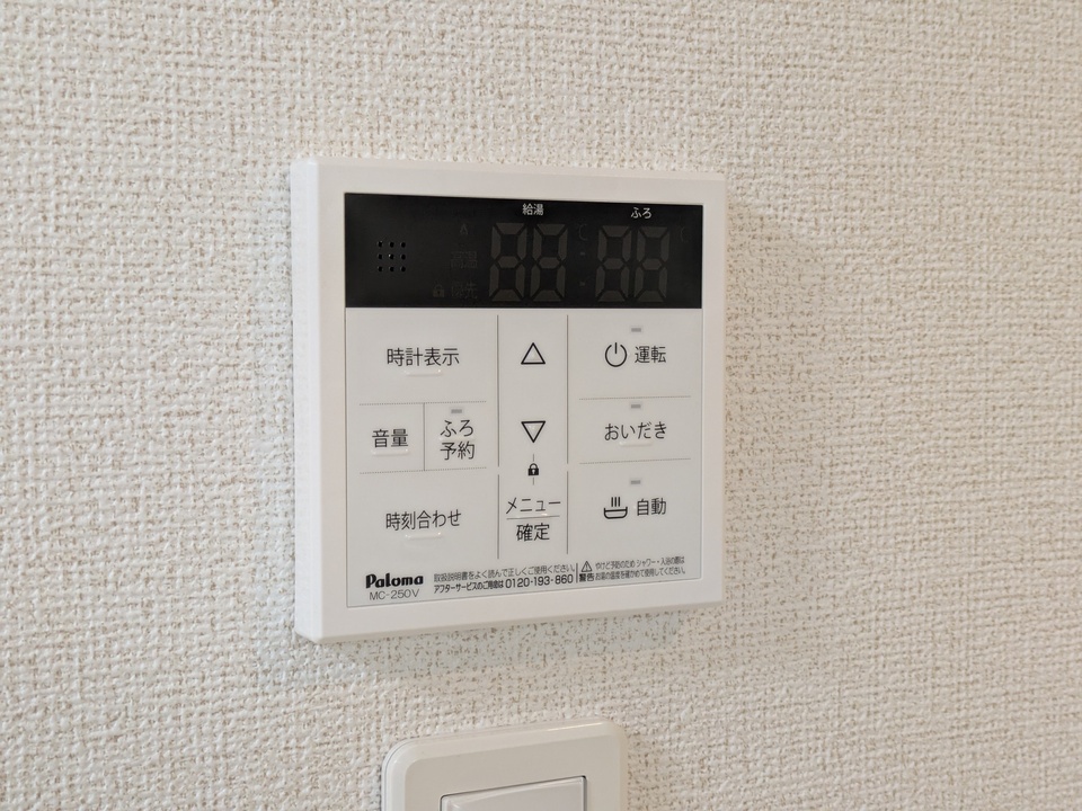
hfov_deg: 37.5
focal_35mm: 51
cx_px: 541
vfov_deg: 28.6
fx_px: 1594
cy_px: 406
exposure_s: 1/50
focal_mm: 5.43
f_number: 1.89
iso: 124
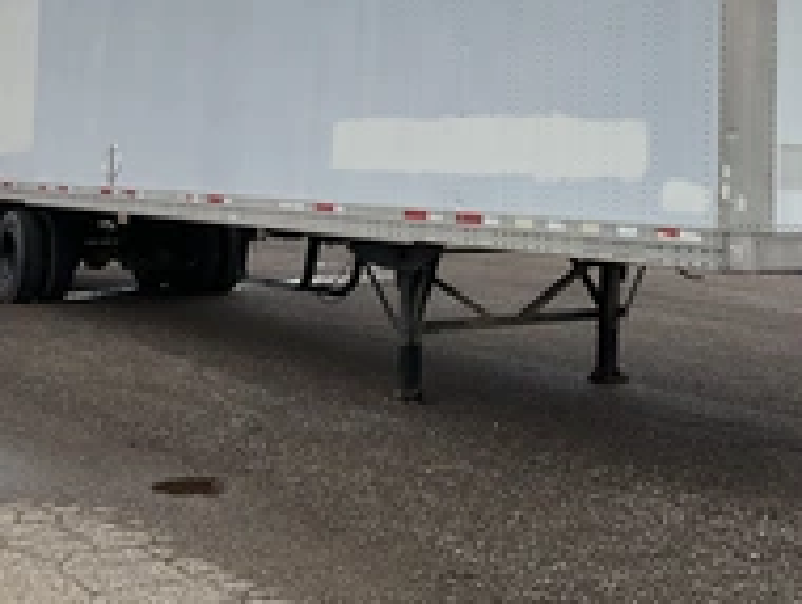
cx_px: 591
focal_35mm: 61
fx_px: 1415
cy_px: 59
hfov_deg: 31.1
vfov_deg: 23.4
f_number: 1.8
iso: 25
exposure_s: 1/2141
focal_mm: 3
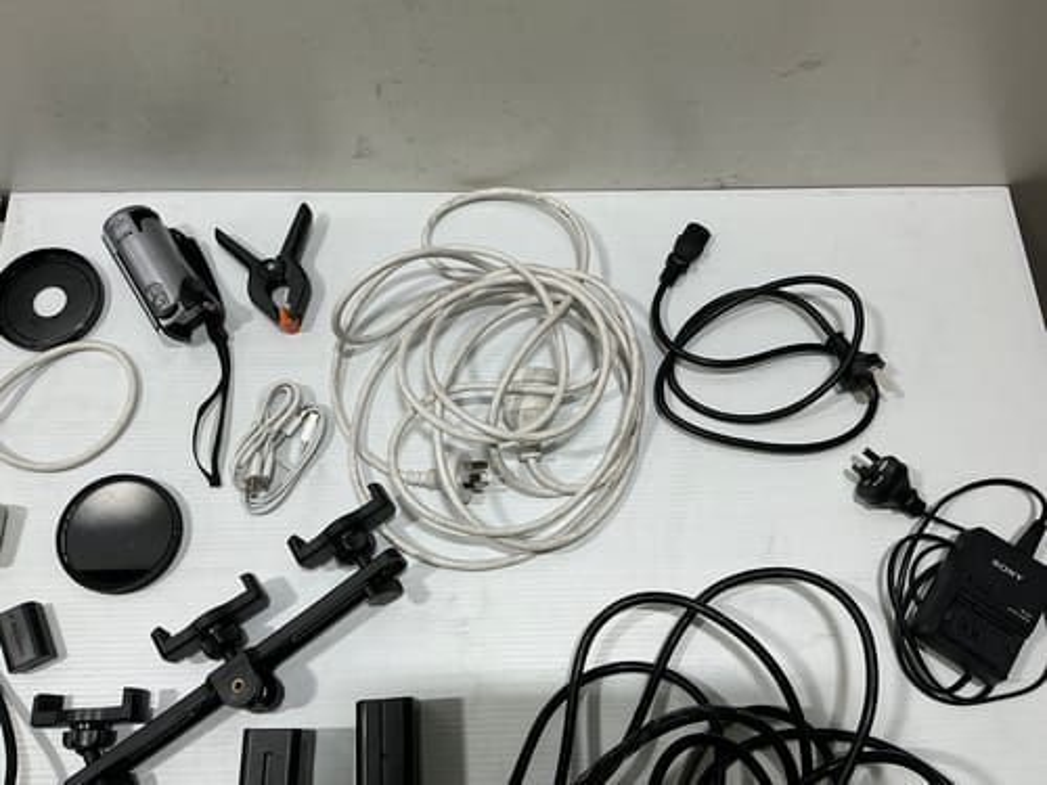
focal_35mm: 28
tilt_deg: -70.4
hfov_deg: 63.4
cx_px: 524
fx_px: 847
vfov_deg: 49.7
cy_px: 392
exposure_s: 1/100
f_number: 1.8
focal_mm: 3
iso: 20
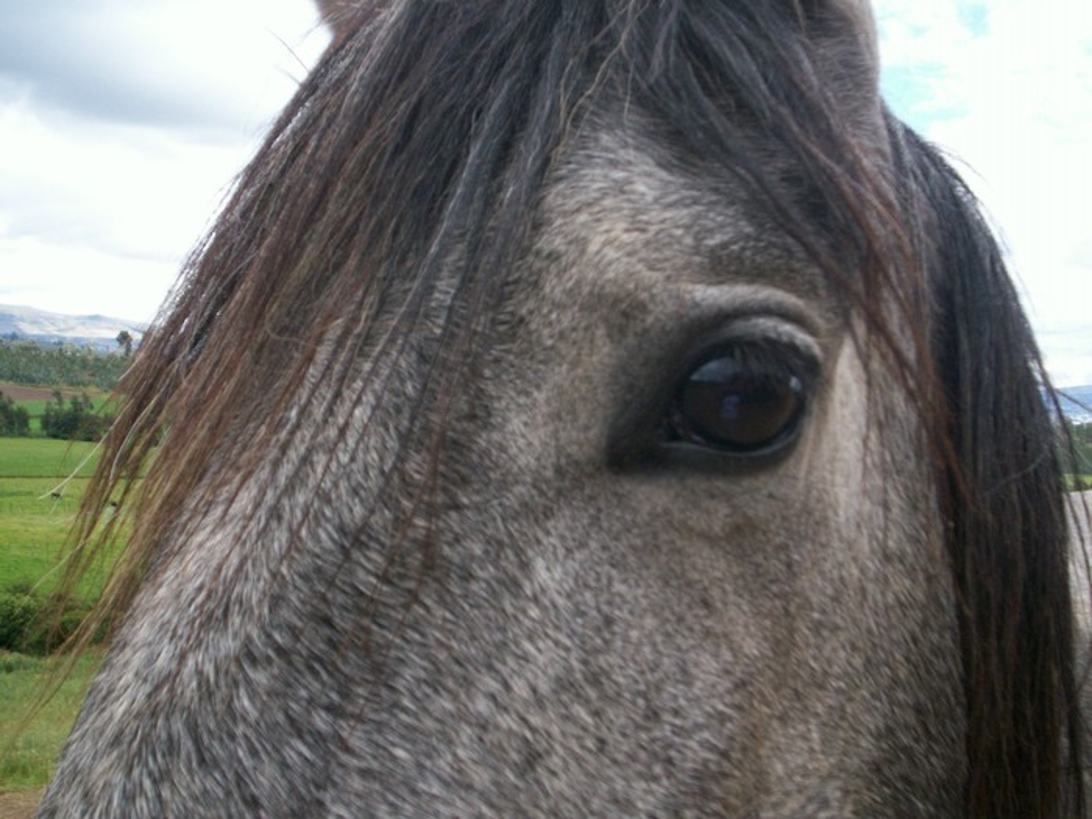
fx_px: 1136
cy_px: 410
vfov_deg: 39.7
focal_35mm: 36
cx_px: 546
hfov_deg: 51.4
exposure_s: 1/248
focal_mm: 5.9
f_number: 4.5
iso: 100
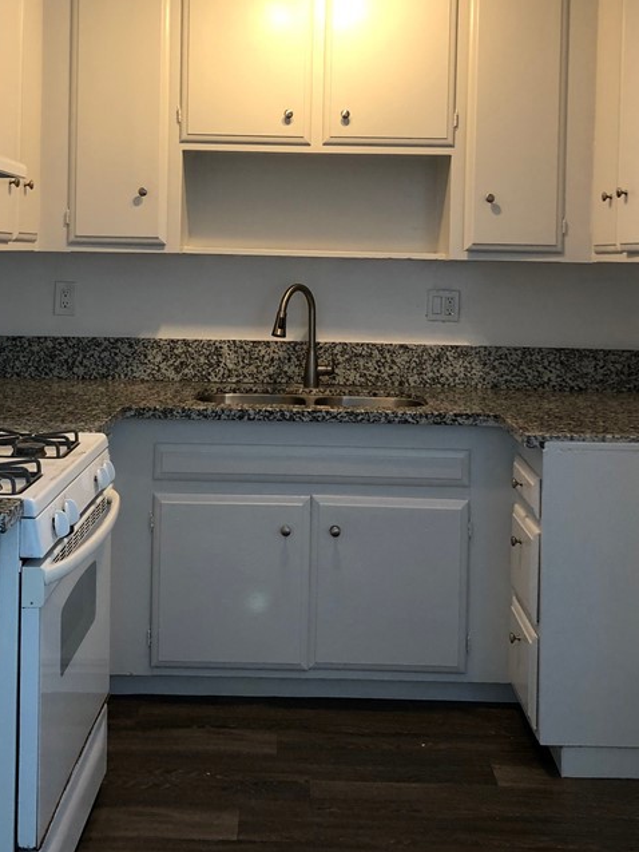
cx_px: 286
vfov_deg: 41.4
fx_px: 1107
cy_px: 265
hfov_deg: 32.2
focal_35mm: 45
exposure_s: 1/30
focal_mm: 4
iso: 25
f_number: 1.8
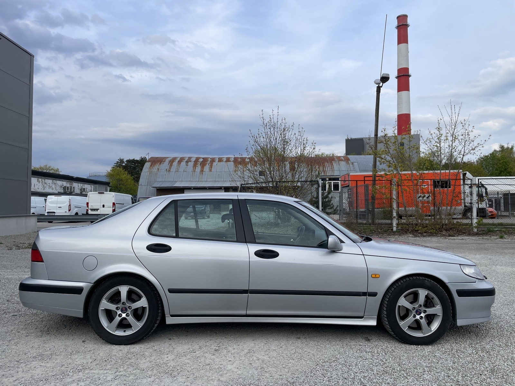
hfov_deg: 67.3
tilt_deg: +2.3
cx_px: 258
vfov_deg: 53.1
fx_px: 387
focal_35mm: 26
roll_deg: +0.0
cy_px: 193
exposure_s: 1/1825
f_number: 1.6
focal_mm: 4.2
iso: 32
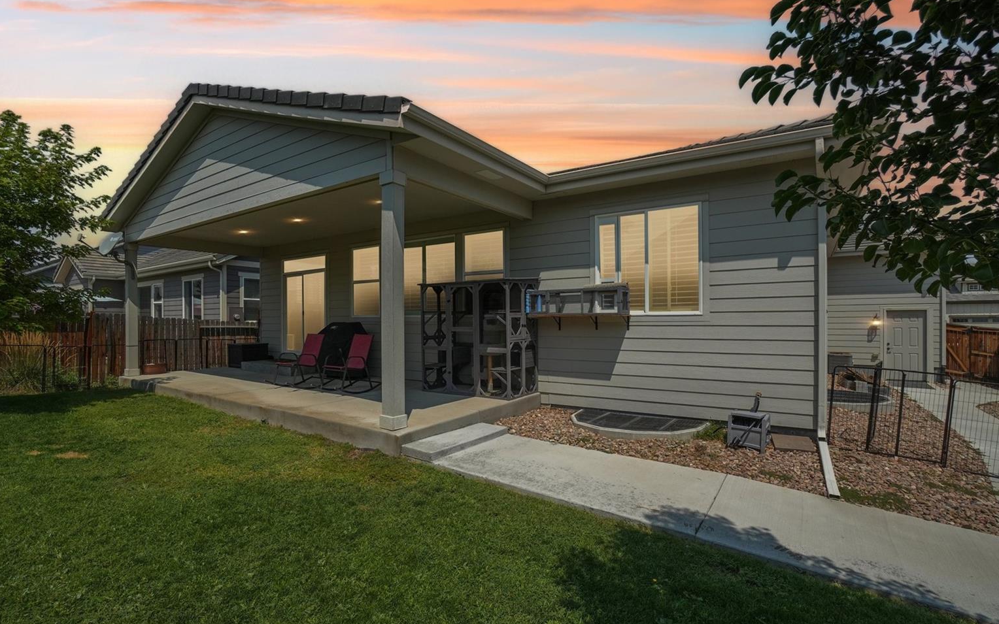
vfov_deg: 71.2
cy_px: 318
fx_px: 436
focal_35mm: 16
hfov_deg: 97.8
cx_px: 500
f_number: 8
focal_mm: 10
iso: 400
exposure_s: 1/1250
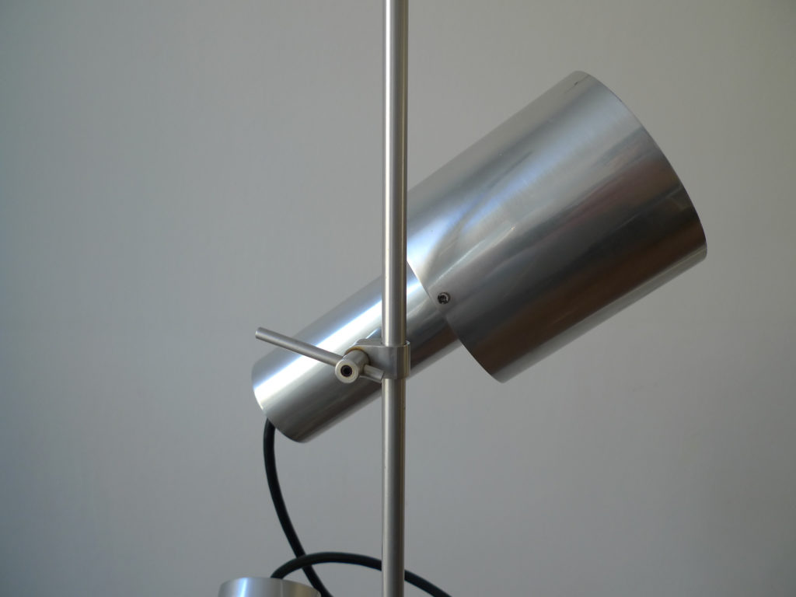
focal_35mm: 24
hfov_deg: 71.6
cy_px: 298
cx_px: 398
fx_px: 552
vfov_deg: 56.8
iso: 80
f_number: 2
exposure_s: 1/60
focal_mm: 5.1
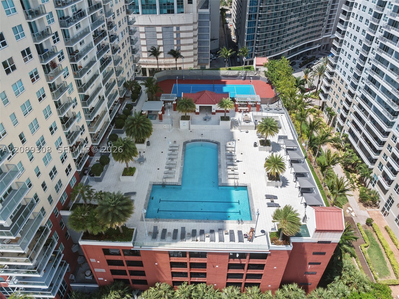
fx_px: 276
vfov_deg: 56.7
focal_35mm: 24
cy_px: 150
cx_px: 200
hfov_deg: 71.6
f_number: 2.8
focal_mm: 12.29
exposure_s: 1/1600
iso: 170
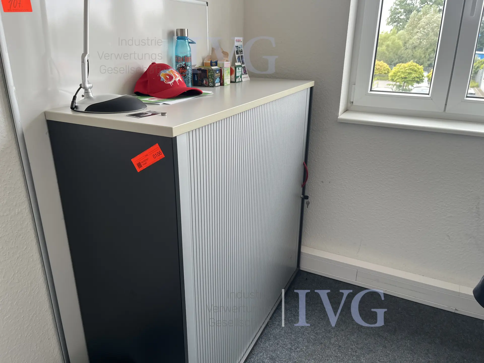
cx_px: 242
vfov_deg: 53.1
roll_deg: -0.8
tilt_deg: -18.8
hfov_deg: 67.3
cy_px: 182
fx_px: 364
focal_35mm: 26
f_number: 1.6
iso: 50
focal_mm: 5.1
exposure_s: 1/121
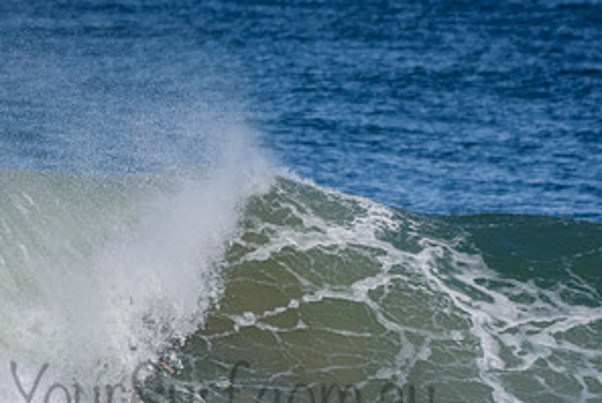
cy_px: 376
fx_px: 18680
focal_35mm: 1116
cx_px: 220
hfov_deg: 1.8
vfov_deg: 1.2
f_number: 5.6
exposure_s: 1/2000
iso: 250
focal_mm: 380
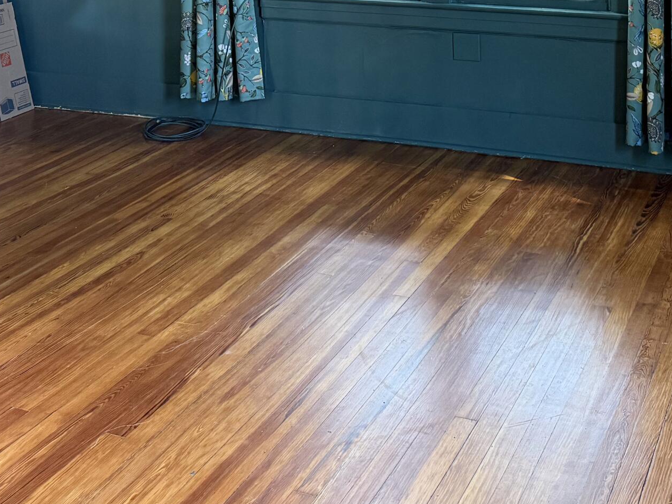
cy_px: -86
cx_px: 366
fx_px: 1106
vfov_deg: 23.6
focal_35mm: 57
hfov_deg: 33.8
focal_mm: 6.76
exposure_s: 1/60
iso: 320
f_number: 1.78
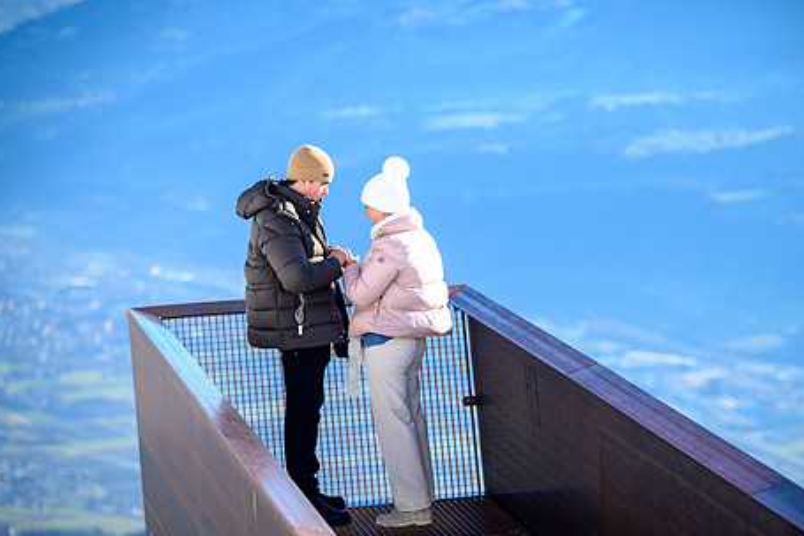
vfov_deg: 9.0
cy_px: 283
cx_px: 474
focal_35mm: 153
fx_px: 3416
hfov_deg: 13.4
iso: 100
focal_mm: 120
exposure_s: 1/1000
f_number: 3.2
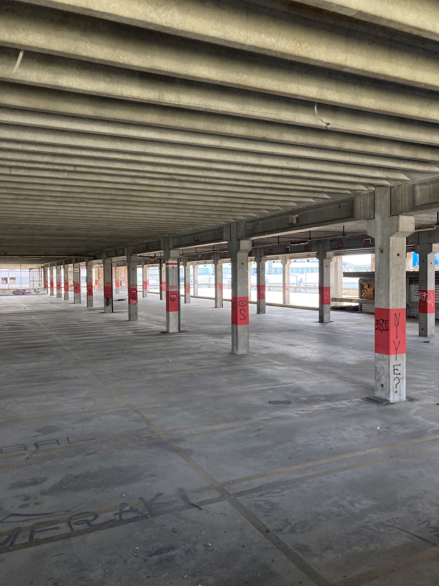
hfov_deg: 49.7
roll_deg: +0.7
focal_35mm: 28
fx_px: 473
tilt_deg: -1.1
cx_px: 220
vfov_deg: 63.4
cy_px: 293
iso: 40
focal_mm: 3.99
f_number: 1.8
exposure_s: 1/121
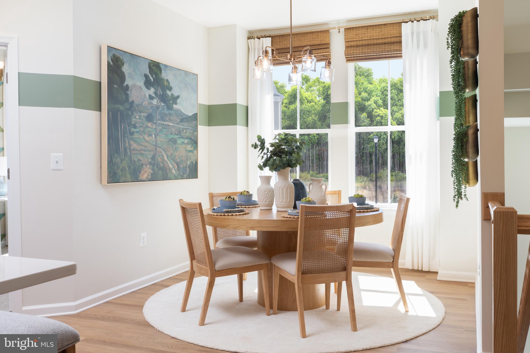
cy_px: 176
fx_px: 471
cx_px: 265
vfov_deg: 41.1
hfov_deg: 58.7
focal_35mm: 32
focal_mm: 32
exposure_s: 1/320
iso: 800
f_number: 14
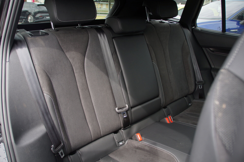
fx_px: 183
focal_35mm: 27
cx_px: 122
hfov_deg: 67.4
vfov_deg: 47.9
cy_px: 81
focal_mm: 18
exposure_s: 1/60
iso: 125
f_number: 4
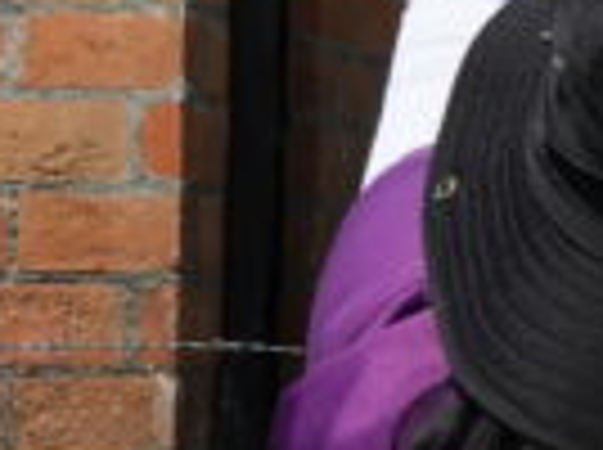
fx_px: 3843
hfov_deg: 8.5
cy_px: 137
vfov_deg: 6.7
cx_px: 1206
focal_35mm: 221
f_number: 11
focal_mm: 30
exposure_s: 1/400
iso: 200
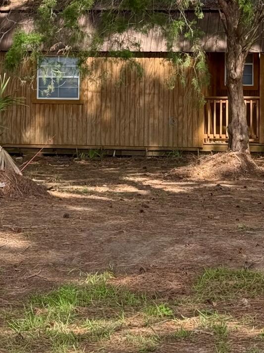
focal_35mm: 135
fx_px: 1373
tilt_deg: +2.6
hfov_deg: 11.0
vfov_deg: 14.4
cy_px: 17
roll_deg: -0.1
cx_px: 181
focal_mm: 6.76
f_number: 1.78
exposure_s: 1/568
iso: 64
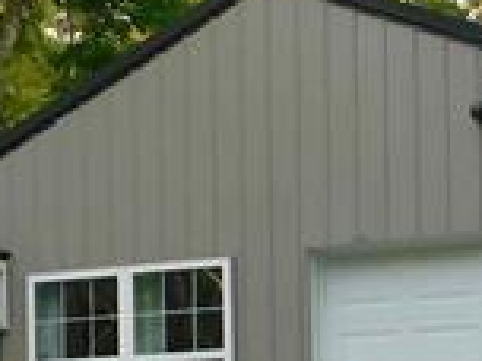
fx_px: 1754
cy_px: 408
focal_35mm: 126
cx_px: 428
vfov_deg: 11.6
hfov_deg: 15.5
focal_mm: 5.3
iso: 125
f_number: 3.2
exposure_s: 1/125
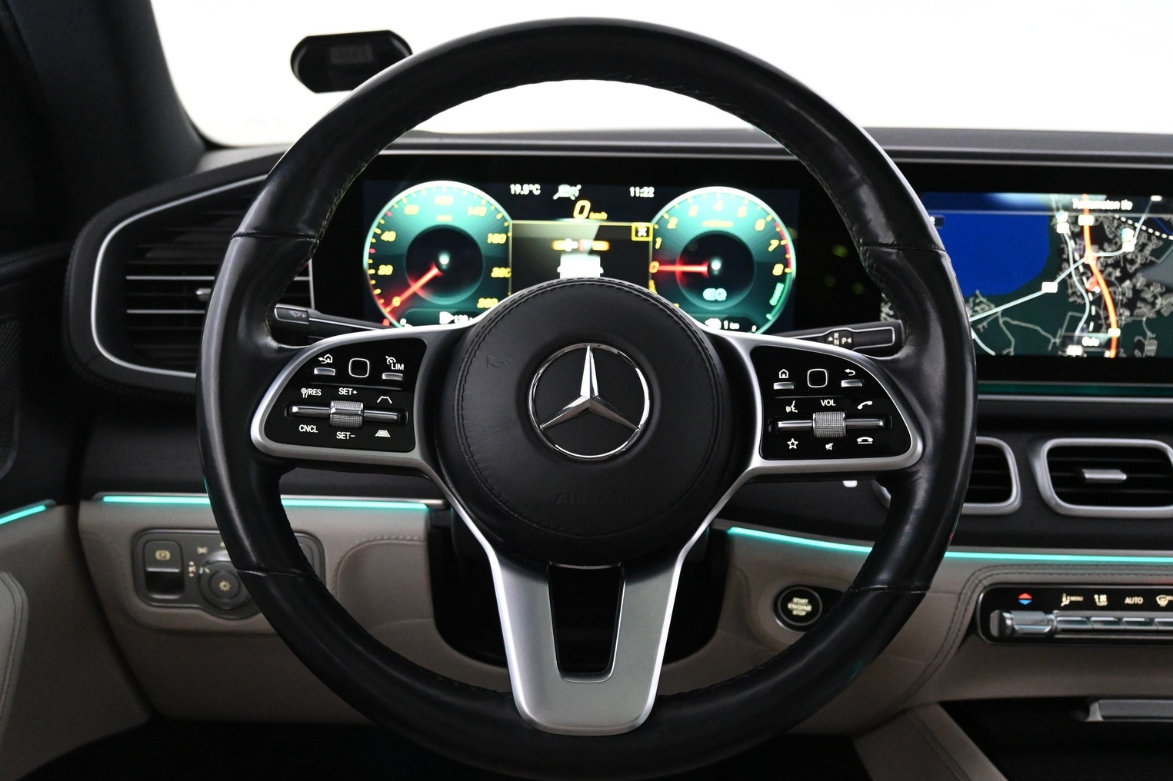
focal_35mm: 34
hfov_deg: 55.4
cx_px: 579
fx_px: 1116
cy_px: 406
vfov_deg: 38.6
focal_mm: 21.5
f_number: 4
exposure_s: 1/30
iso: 5000
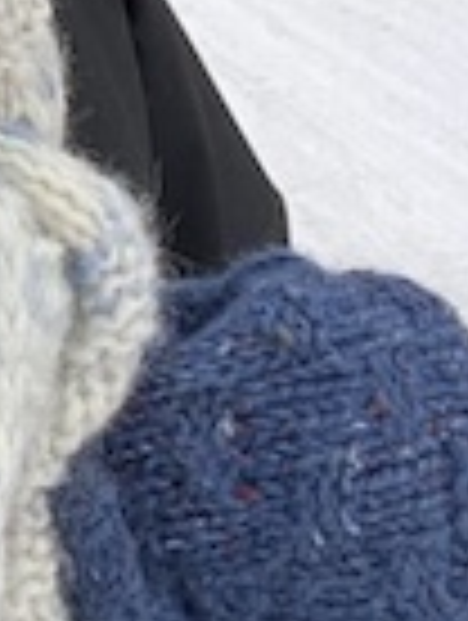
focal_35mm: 139
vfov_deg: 13.6
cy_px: -212
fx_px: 2498
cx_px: -572
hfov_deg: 9.7
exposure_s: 1/122
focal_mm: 2.71
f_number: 2.2
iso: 40
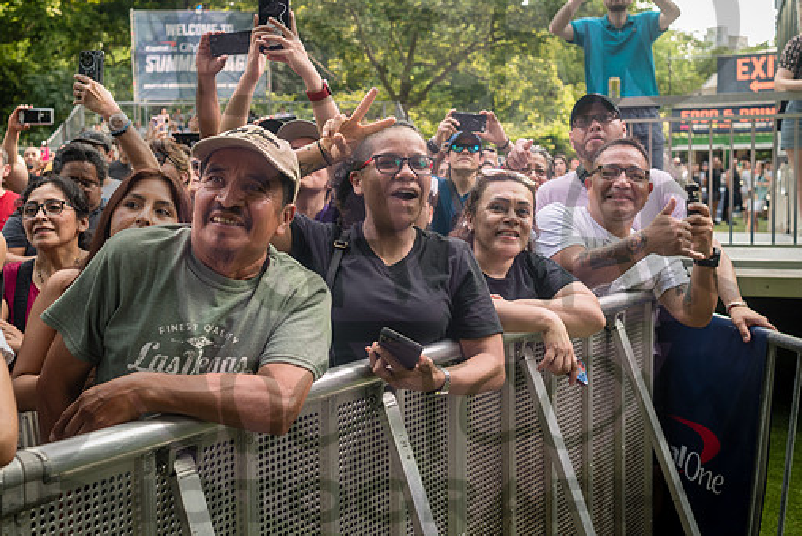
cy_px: 232
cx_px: 392
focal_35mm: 40
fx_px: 892
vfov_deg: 33.4
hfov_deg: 48.4
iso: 400
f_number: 4.5
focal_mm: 35
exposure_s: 1/250
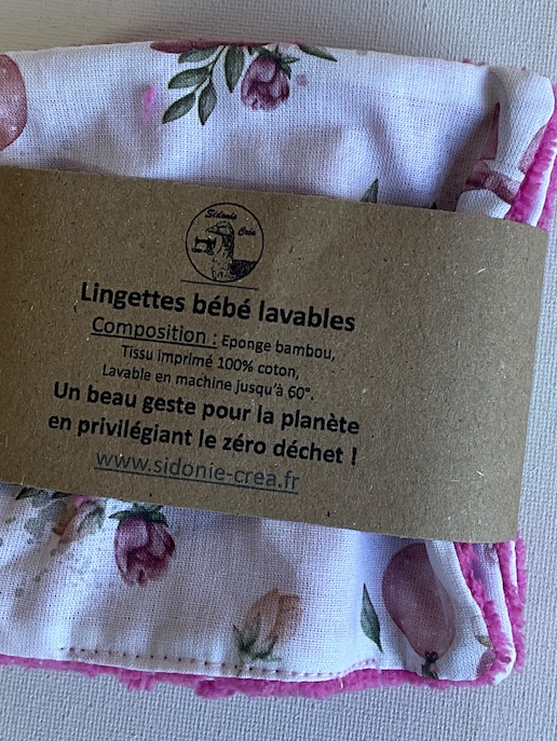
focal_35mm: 54
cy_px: 304
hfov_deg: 27.0
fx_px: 1157
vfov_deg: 35.4
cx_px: 321
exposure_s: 1/122
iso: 32
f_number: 1.8
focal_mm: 3
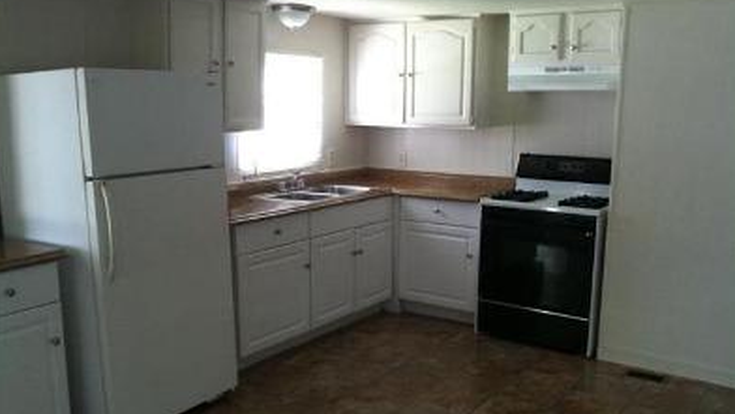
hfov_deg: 51.6
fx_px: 760
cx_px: 371
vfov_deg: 30.5
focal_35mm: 39
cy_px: 223
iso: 160
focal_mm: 3.85
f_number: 2.8
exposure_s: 1/15
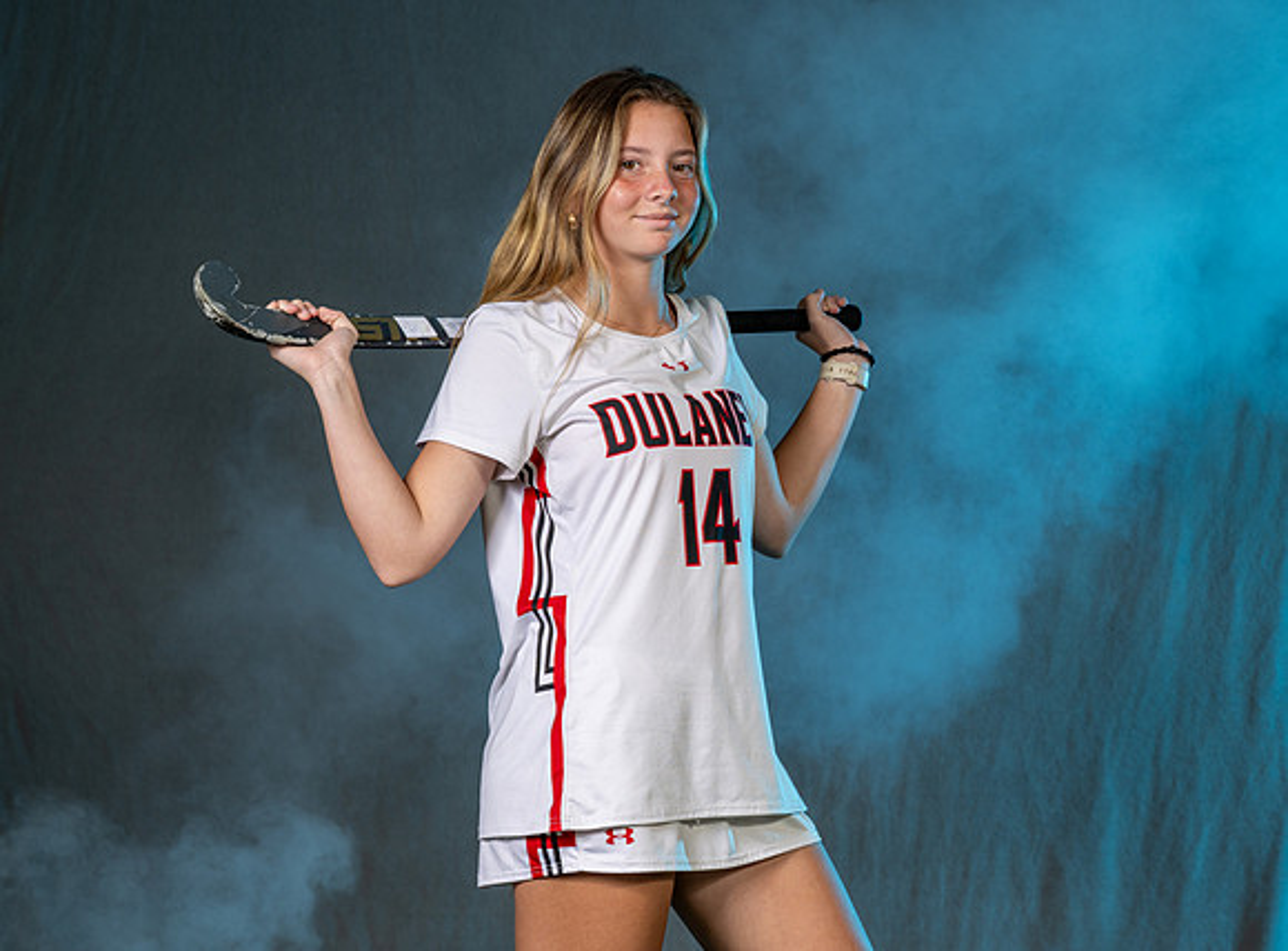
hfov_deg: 14.1
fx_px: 5202
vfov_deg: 10.4
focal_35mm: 141
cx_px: 757
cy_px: 436
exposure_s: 1/80
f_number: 7.1
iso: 200
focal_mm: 115
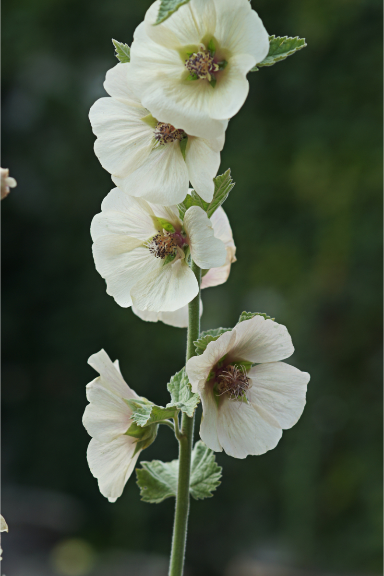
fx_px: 2400
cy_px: 288
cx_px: 192
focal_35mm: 150
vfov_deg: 13.7
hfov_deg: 9.1
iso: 100
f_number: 4.5
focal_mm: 100
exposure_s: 1/250
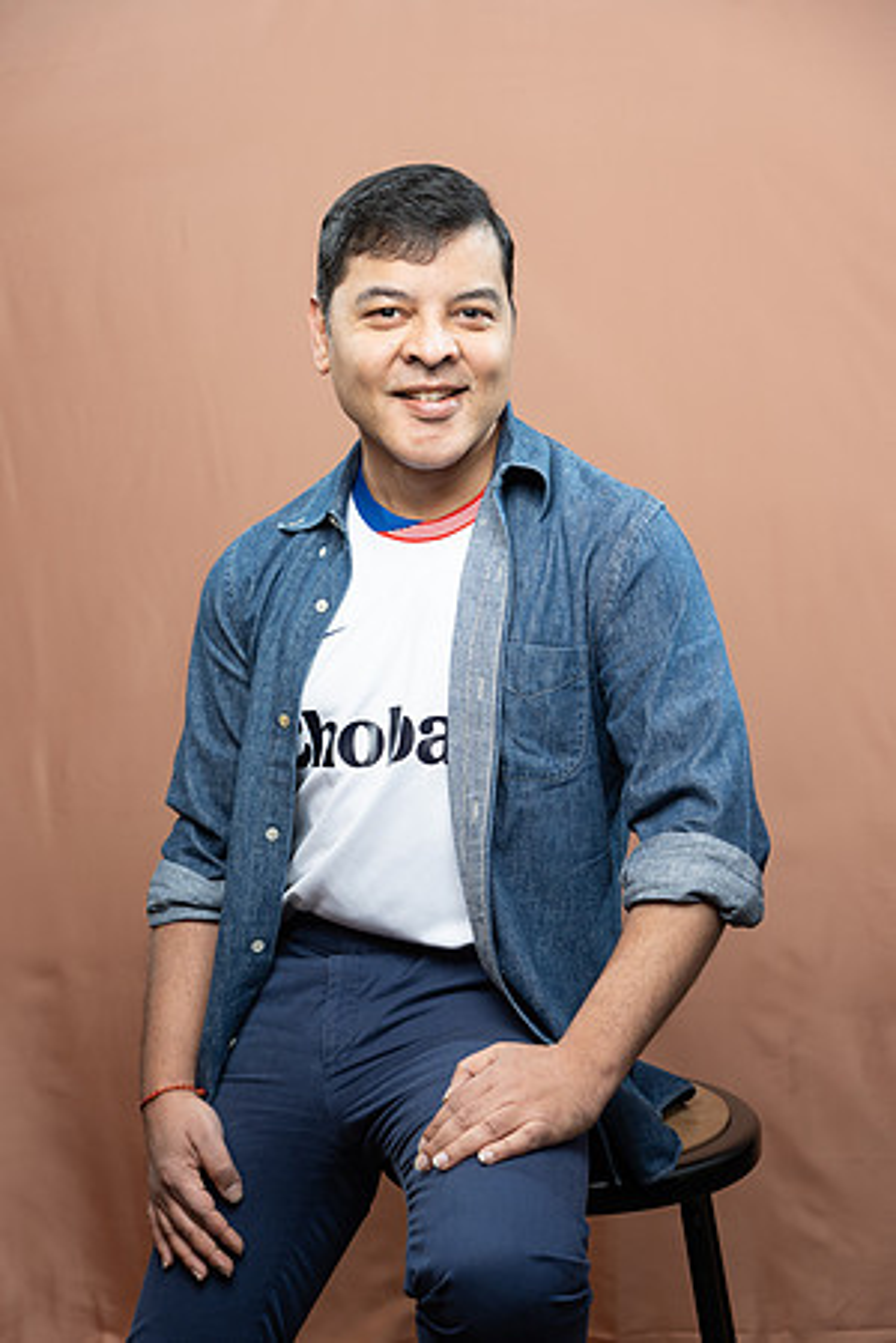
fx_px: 2464
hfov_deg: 20.6
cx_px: 448
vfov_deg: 30.5
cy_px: 672
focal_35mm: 66
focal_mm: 66
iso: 320
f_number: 4
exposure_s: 1/160
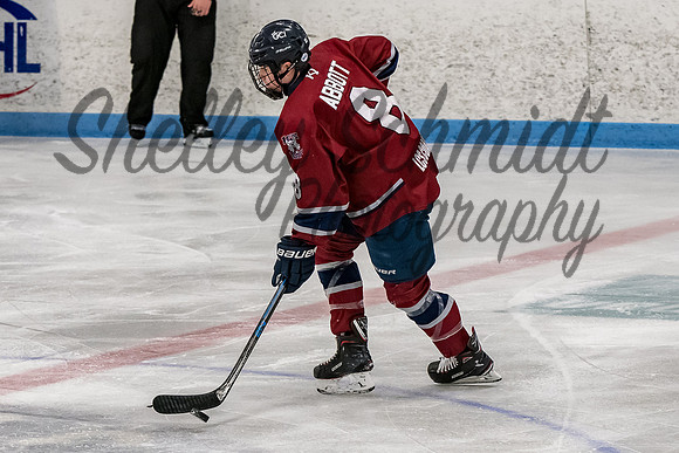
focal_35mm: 258
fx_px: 4866
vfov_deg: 5.3
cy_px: 186
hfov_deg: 8.0
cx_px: 313
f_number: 4
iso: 3200
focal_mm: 120
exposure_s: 1/800
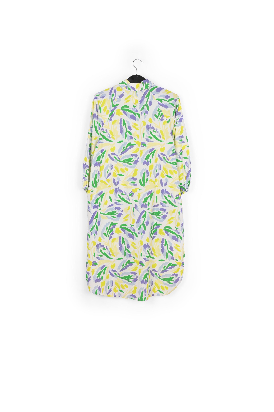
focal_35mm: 38
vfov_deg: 50.7
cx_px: 137
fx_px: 434
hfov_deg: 35.0
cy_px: 206
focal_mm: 38
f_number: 13
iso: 100
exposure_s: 1/125
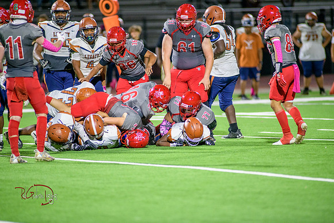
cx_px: 167
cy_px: 112
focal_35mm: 300
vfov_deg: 4.6
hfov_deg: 6.9
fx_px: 2784
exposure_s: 1/500
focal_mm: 300
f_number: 2.8
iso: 2000
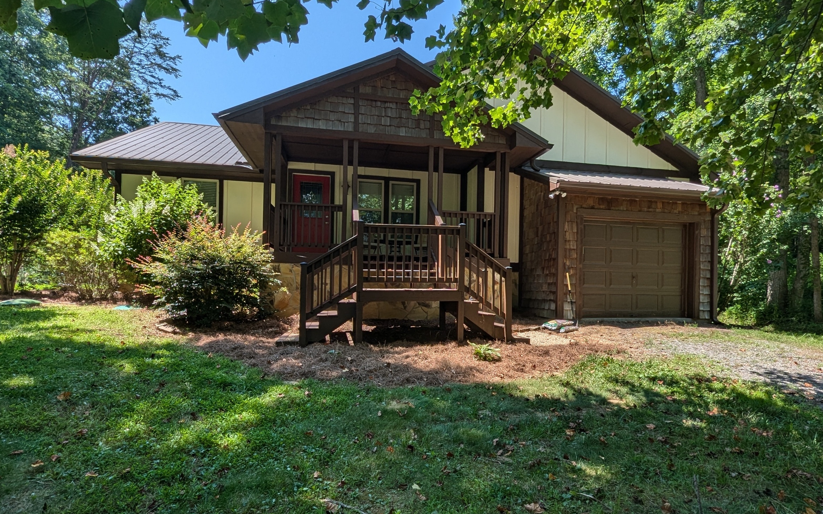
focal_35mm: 18
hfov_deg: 91.1
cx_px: 427
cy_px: 280
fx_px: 404
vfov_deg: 64.9
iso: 40
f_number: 2.2
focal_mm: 1.95
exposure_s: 1/951
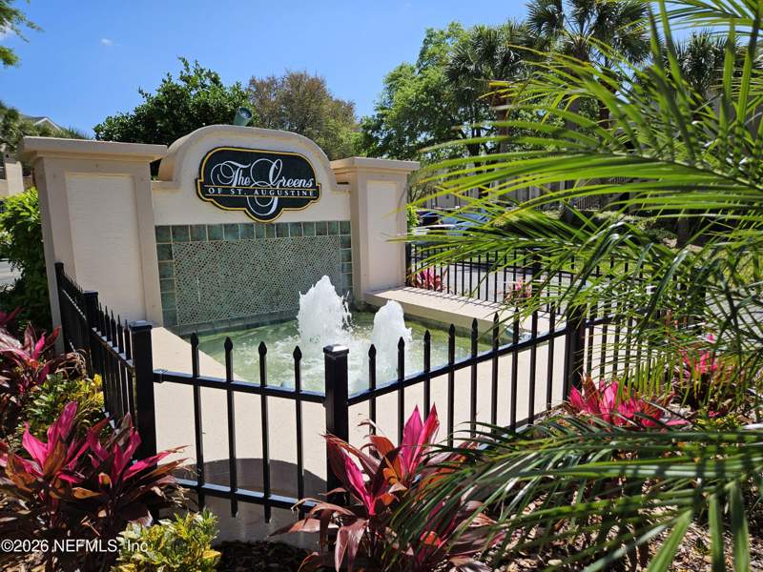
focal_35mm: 23
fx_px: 507
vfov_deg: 58.9
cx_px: 382
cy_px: 286
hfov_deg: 73.9
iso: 25
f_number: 1.8
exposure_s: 1/2140
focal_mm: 5.4
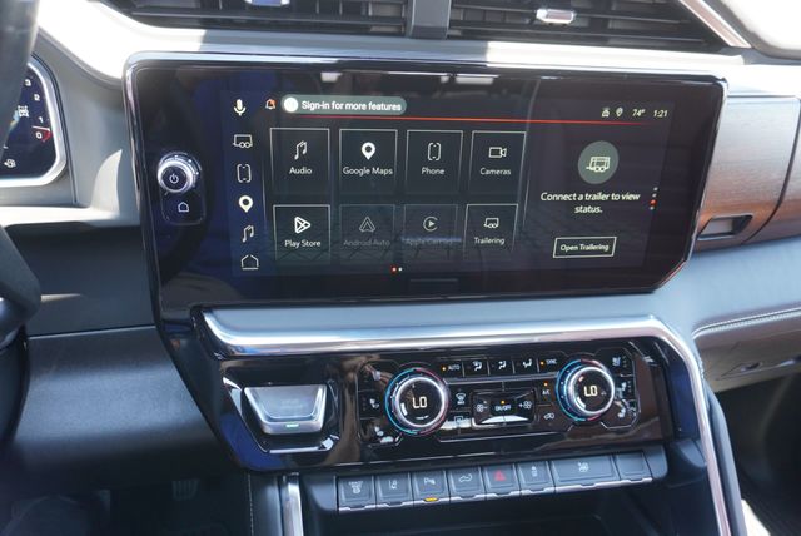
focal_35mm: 26
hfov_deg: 70.4
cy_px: 268
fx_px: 568
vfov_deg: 50.5
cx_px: 400
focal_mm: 17
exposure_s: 1/60
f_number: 4
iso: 500
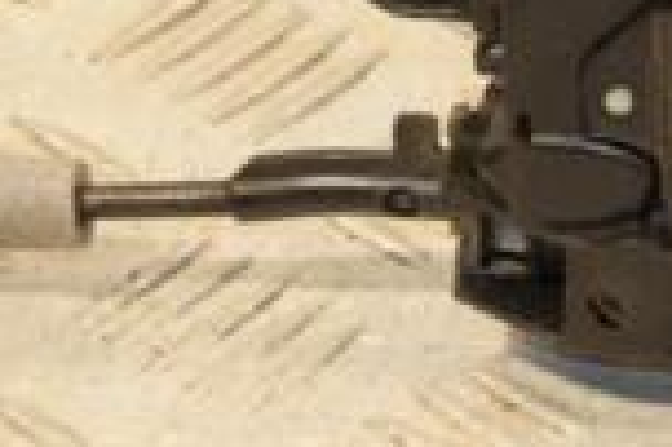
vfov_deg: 3.3
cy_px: -261
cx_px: 1079
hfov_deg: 4.9
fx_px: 7738
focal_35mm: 415
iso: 800
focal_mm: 70
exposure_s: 1/125
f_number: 5.3
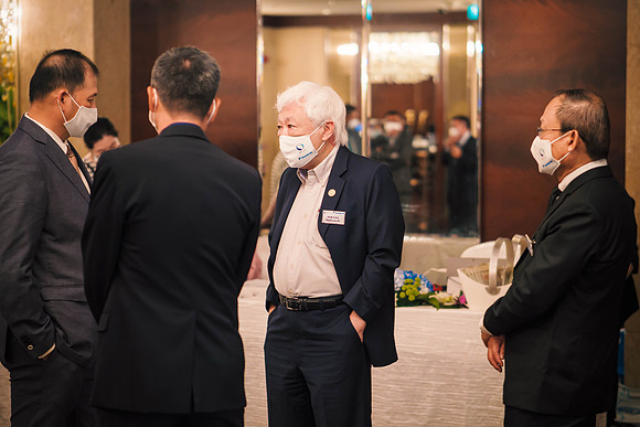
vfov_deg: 14.2
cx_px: 320
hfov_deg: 21.1
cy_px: 214
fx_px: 1720
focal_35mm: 97
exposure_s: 1/125
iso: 800
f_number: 1.2
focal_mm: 45
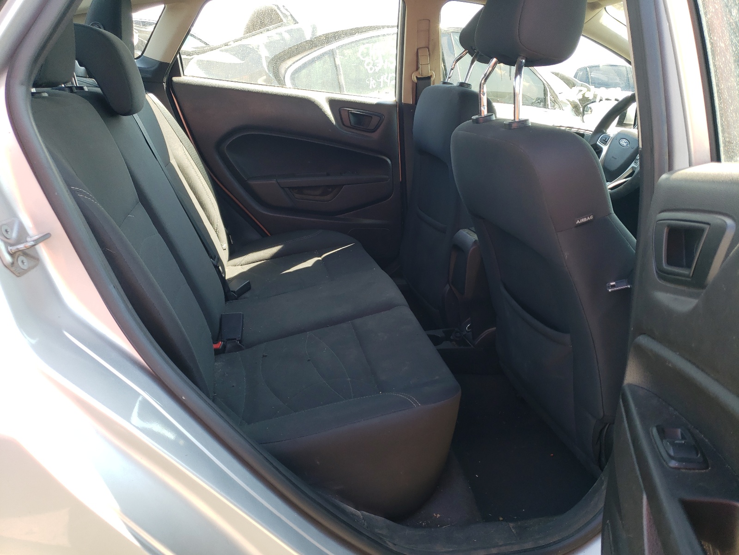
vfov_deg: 53.1
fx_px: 555
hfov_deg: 67.3
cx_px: 370
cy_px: 278
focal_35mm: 26
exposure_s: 1/208
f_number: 1.5
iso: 50
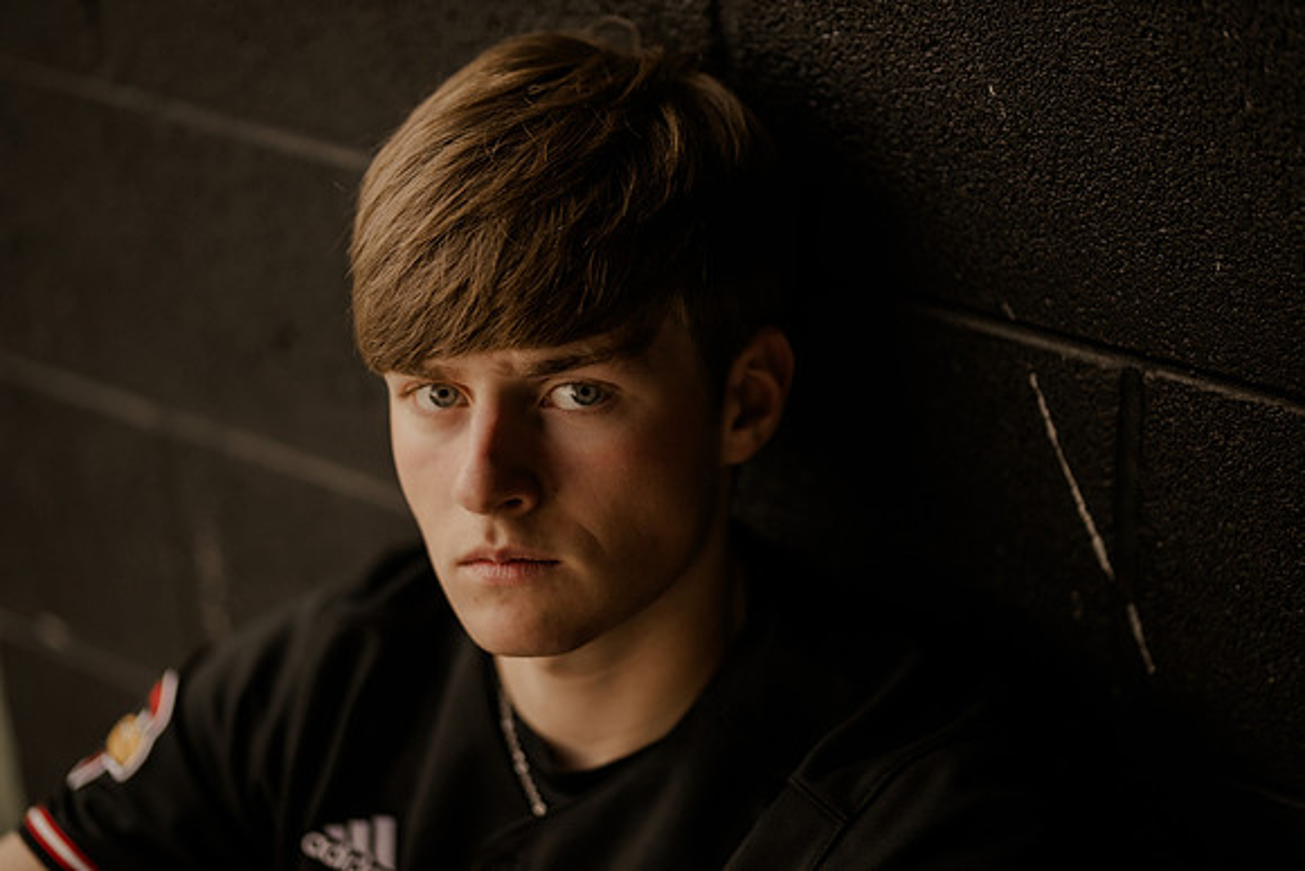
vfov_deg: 16.1
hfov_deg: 23.9
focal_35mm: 85
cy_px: 436
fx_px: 3082
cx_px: 652
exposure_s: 1/1600
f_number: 1.4
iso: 800
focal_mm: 85
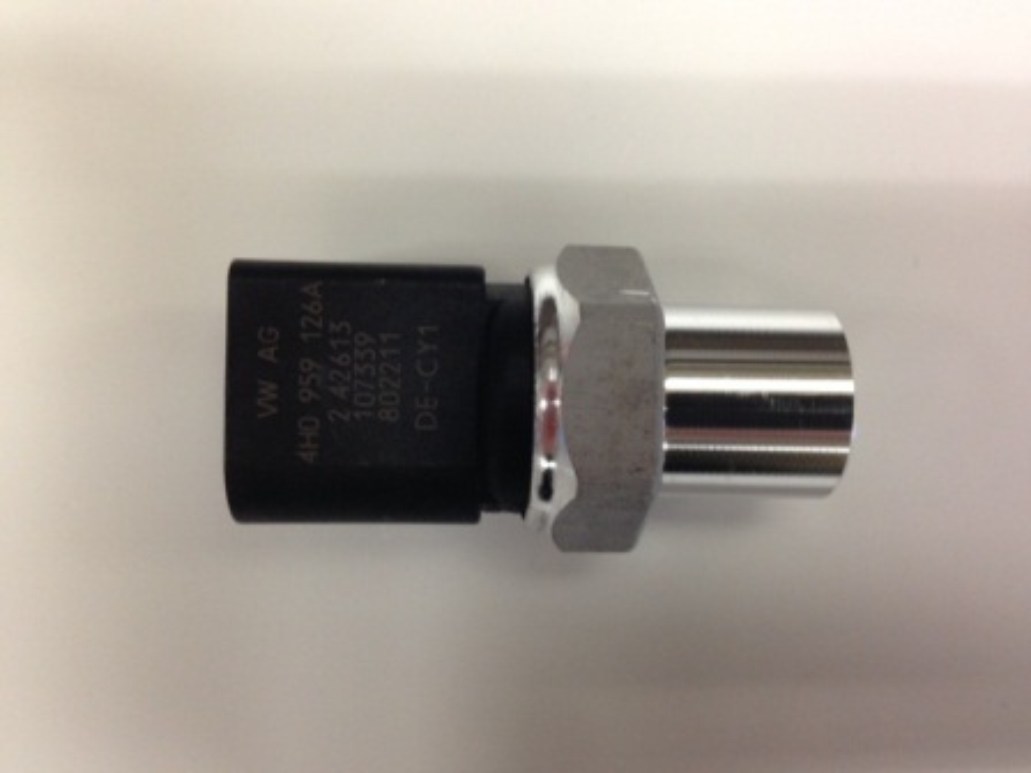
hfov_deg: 55.4
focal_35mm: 33
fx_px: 983
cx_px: 516
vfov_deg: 42.9
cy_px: 386
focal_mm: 4.13
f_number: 2.4
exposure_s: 1/20
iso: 125
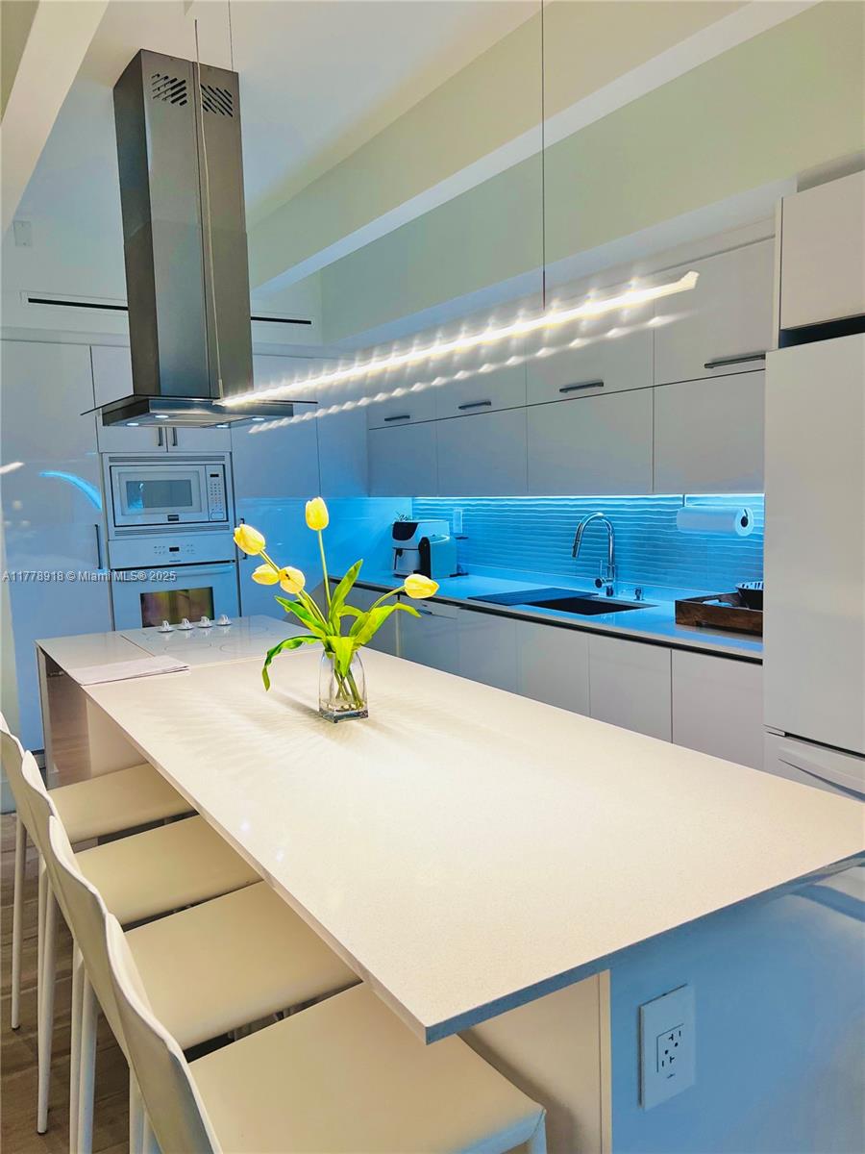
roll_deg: +1.1
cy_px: 577
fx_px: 866
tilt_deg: -5.8
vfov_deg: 67.3
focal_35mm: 26
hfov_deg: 53.1
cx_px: 432
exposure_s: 1/148
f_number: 1.5
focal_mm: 5.7
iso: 64
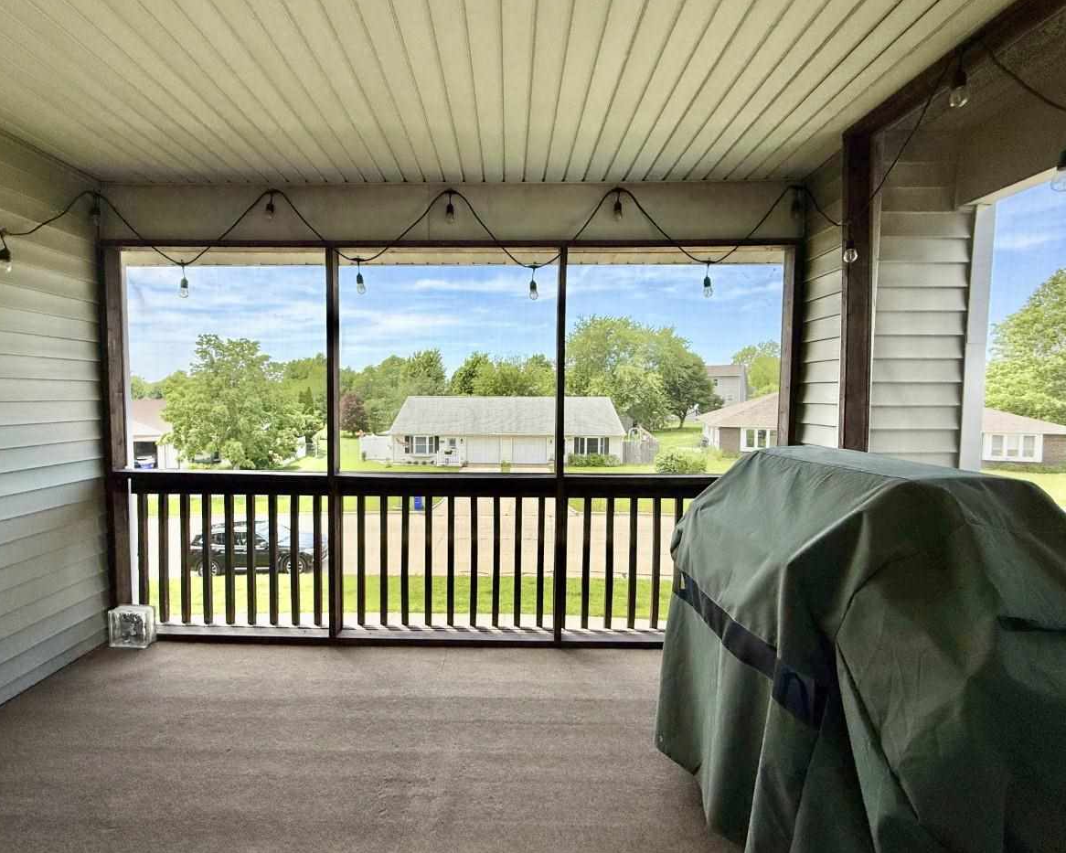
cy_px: 416
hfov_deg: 96.7
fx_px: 473
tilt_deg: -3.1
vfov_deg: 84.0
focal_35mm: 15
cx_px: 503
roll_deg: -0.4
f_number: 2.2
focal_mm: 2.22
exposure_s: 1/970
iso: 50
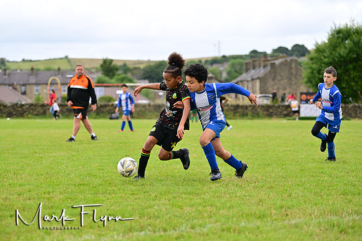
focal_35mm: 87
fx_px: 875
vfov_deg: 15.7
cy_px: 120
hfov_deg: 23.4
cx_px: 181
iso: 400
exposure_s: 1/2000
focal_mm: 87
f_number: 2.7
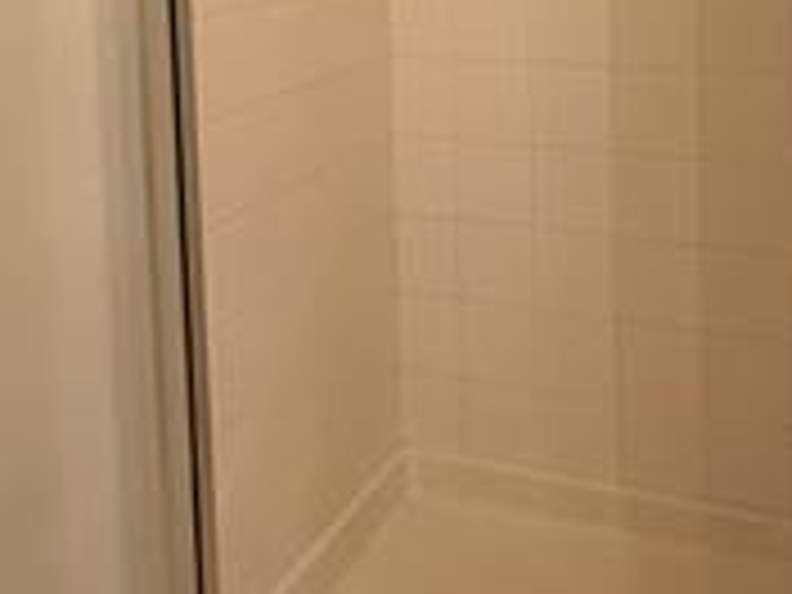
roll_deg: +0.9
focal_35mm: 51
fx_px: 1167
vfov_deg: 26.4
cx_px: 423
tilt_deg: -4.6
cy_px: -50
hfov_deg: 37.5
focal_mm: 2.22
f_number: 2.2
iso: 200
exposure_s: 1/60
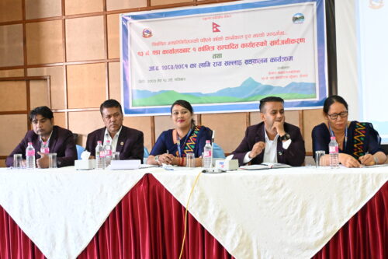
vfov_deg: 28.5
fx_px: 509
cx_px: 194
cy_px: 130
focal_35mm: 47
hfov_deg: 41.7
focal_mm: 31.5
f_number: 5
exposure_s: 1/60
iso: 3200
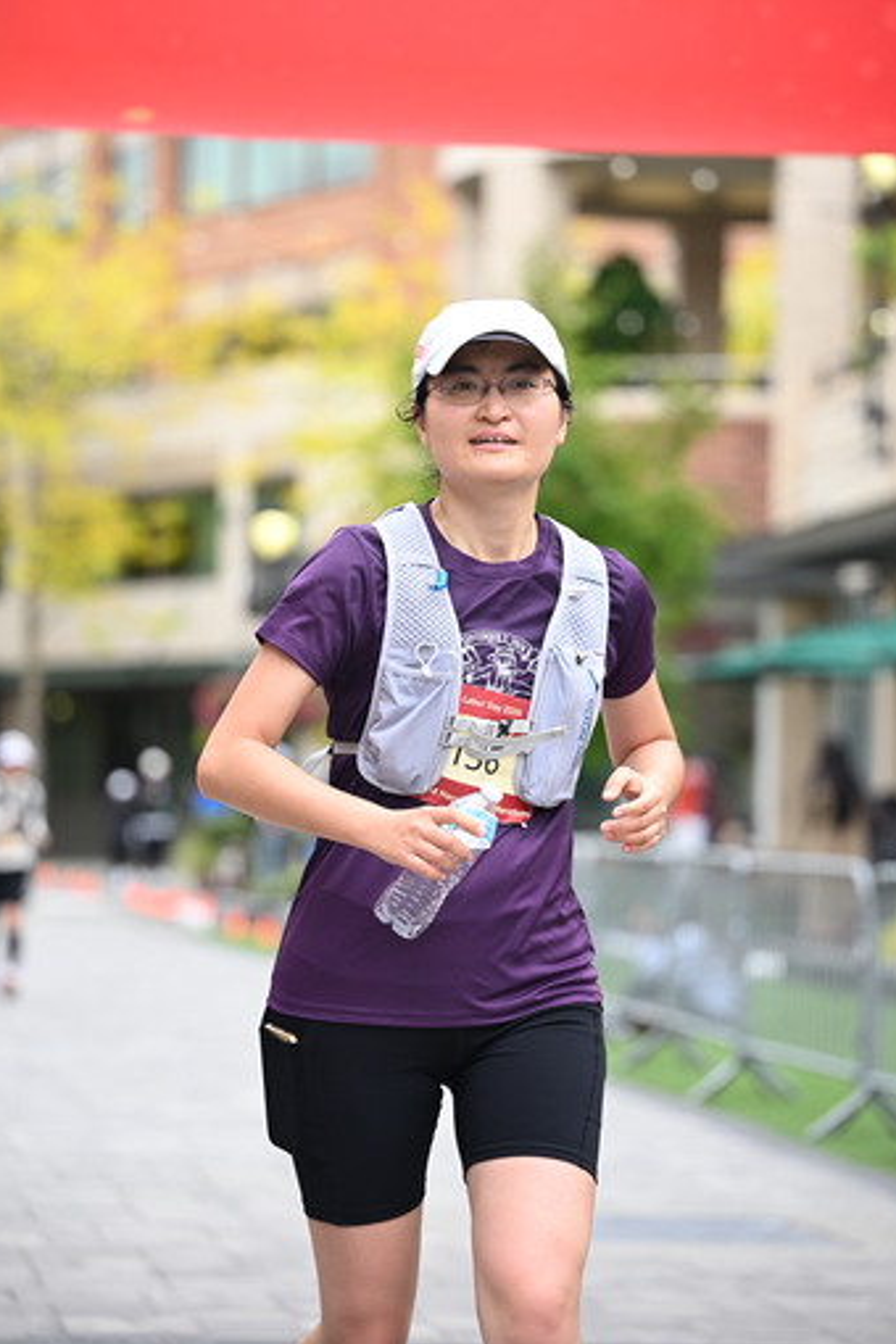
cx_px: 428
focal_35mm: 124
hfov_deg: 11.1
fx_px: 4629
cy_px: 659
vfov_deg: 16.5
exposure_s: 1/1600
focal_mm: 115
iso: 640
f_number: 2.8
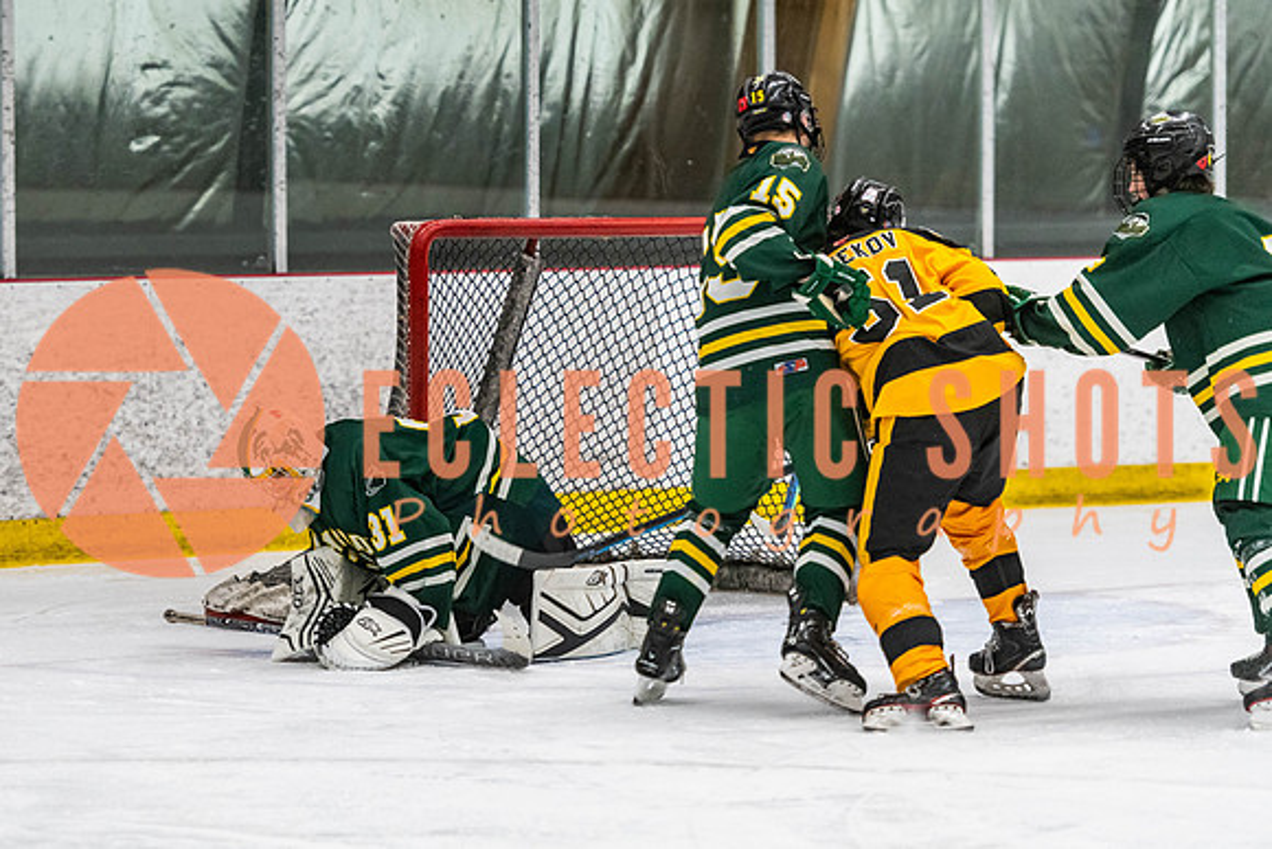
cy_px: 452
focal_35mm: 173
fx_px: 6107
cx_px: 482
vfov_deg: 8.0
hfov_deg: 11.9
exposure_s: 1/640
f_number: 2.8
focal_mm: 135
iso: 2200
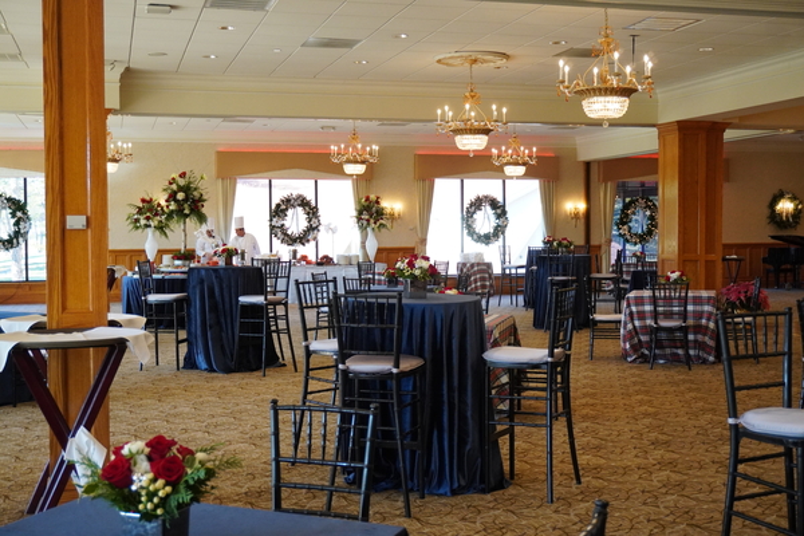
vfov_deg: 28.9
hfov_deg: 42.3
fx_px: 1038
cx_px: 402
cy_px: 268
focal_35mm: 46
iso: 2000
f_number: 5
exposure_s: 1/160
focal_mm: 31
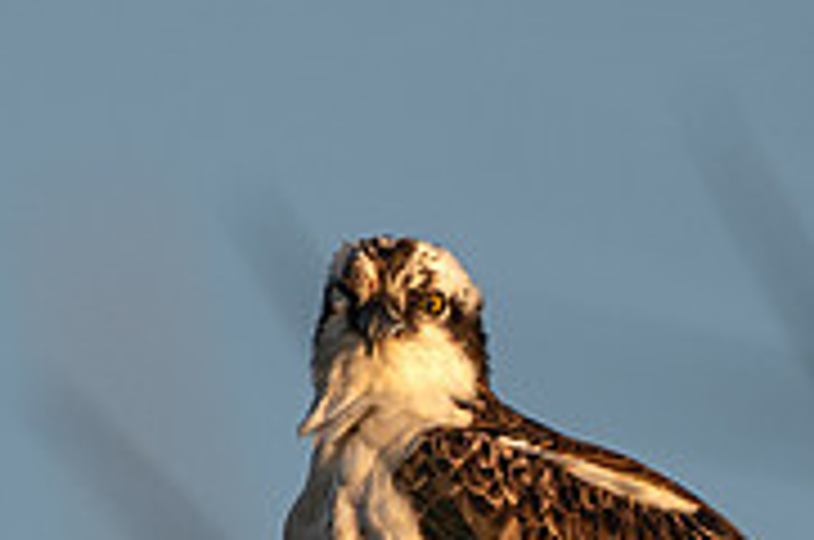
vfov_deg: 0.4
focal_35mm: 3317
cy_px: 547
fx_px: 74868
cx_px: 837
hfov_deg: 0.6
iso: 320
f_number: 11
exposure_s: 1/250
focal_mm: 500
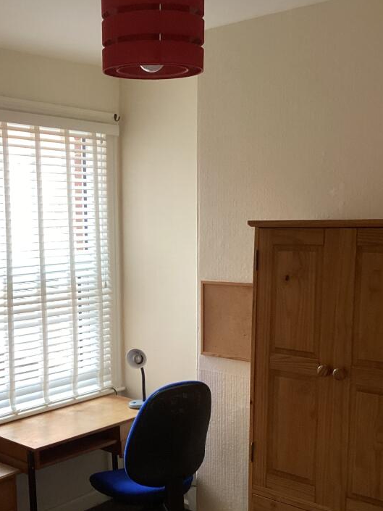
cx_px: 136
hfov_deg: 32.0
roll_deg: +0.5
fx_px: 664
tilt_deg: -10.6
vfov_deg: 41.8
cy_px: 311
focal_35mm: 45
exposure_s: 1/50
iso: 100
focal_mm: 3.3
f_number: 2.4
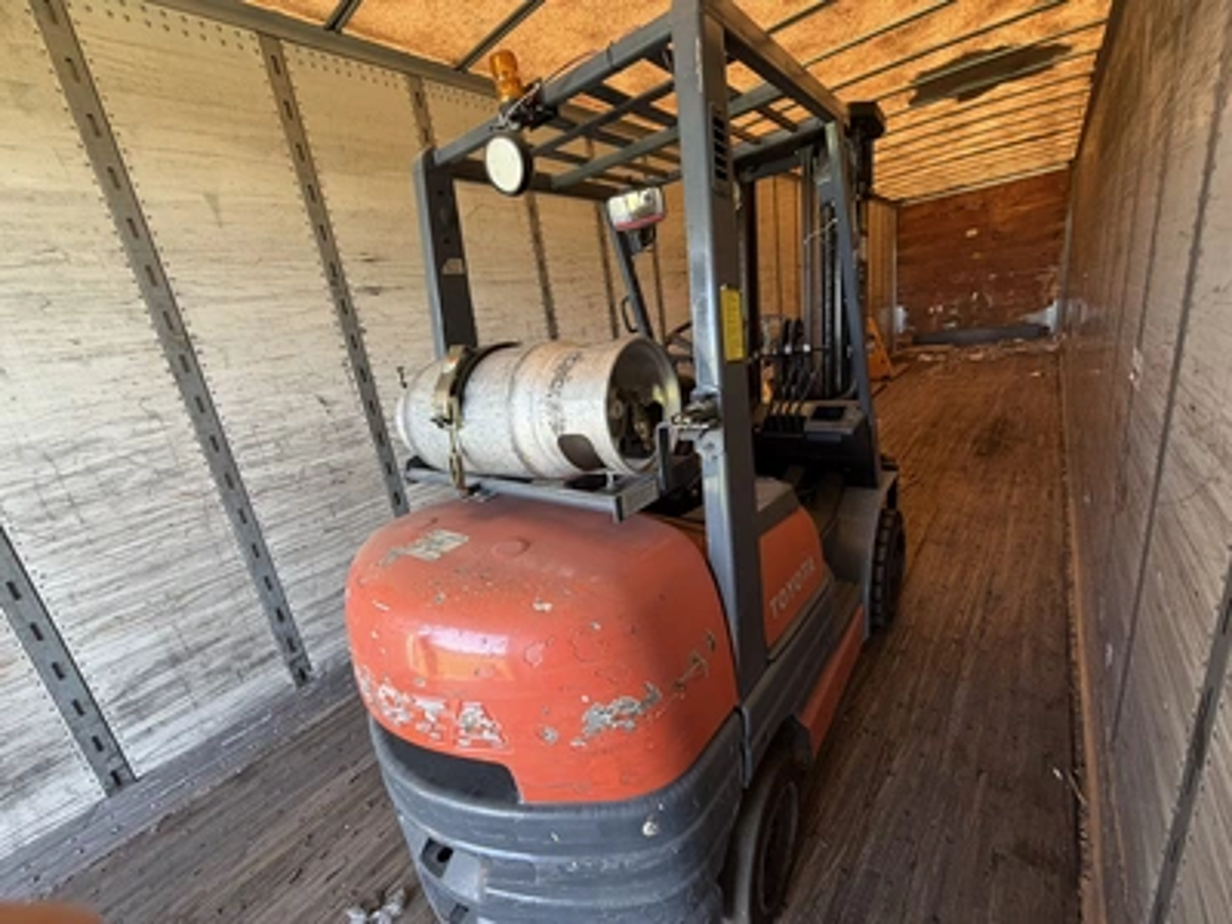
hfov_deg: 102.1
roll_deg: +9.0
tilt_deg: -14.7
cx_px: 616
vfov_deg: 85.7
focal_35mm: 14
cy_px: 462
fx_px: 498
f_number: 2.2
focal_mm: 2.22
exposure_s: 1/121
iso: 200
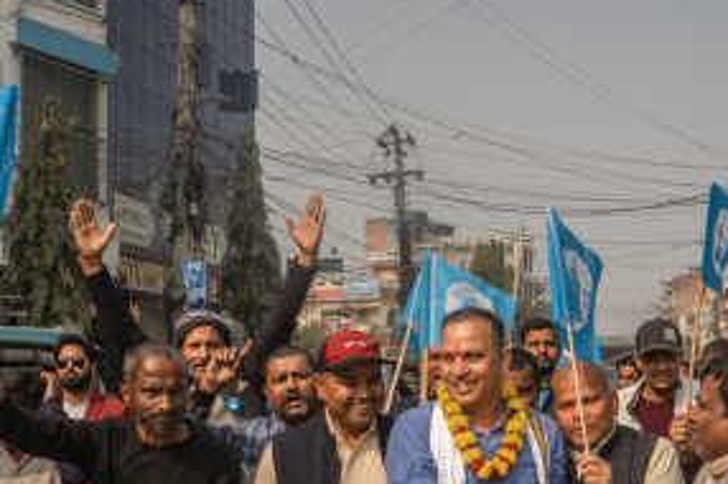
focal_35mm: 63
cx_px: 438
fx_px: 1273
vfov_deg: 20.9
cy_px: 471
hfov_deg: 31.8
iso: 100
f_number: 8
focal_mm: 30
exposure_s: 1/200
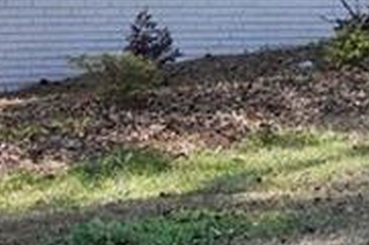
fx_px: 1707
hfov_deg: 11.4
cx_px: 671
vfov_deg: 8.1
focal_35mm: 167
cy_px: -30
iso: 800
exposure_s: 1/400
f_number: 8
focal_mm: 29.5
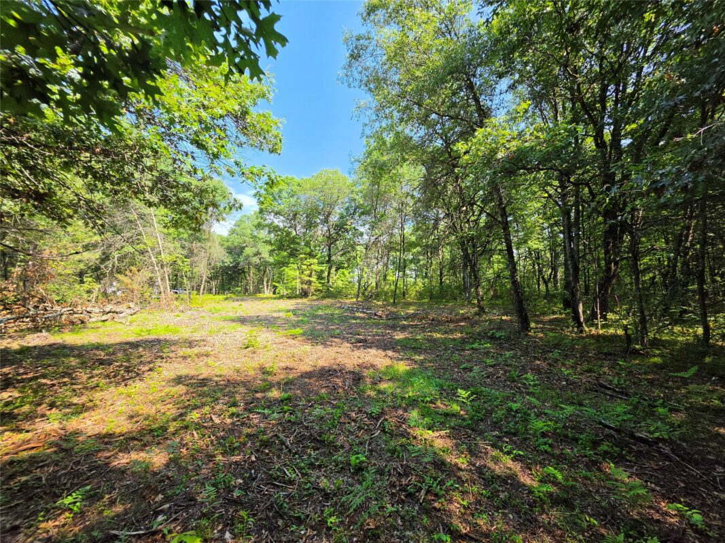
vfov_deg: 89.9
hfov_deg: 106.2
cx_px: 362
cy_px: 272
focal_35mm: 13
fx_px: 272
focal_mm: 2.2
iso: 32
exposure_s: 1/654
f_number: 1.9
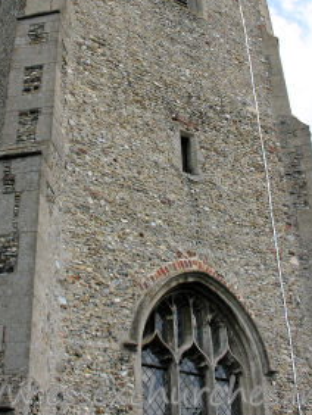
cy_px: 93
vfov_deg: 33.0
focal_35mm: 57
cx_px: 127
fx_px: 684
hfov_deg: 25.7
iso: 50
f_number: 6.3
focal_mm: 8.9
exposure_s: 1/197
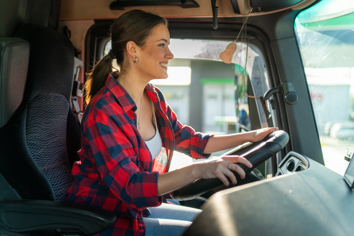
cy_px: 118
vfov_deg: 37.9
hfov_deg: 54.4
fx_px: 344
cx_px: 177
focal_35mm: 35
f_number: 1.8
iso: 100
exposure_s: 1/160
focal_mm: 35
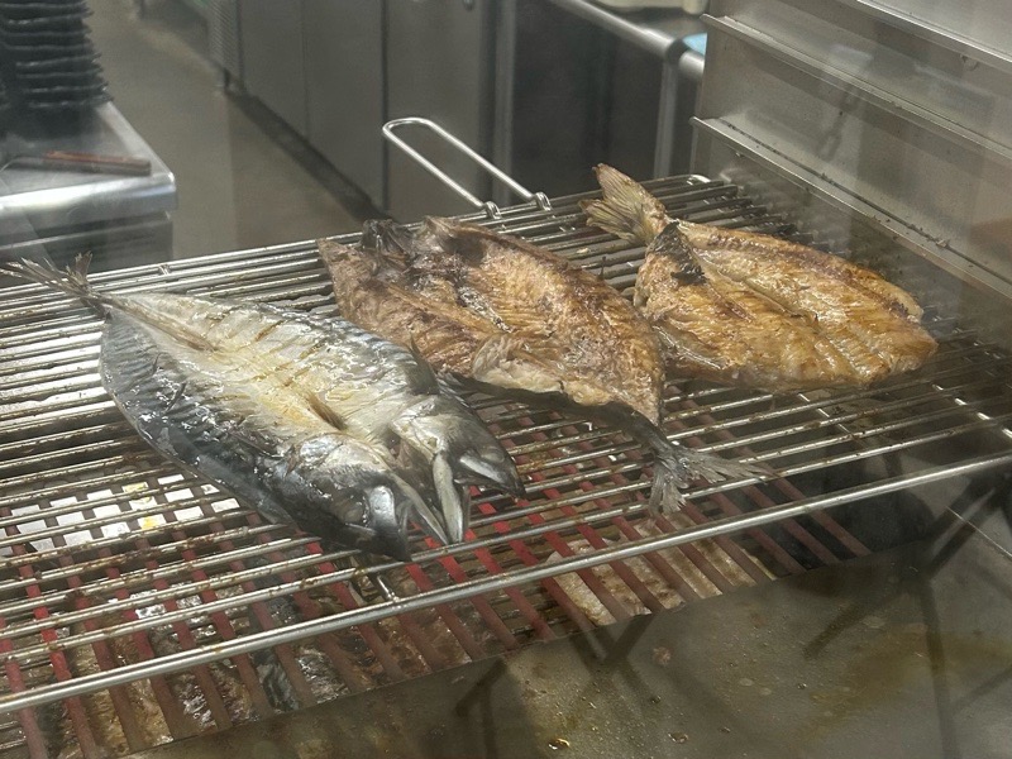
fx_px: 760
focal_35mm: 26
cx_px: 506
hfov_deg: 67.3
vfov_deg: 53.1
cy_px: 380
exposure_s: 1/60
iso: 100
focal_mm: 5.7
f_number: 1.5
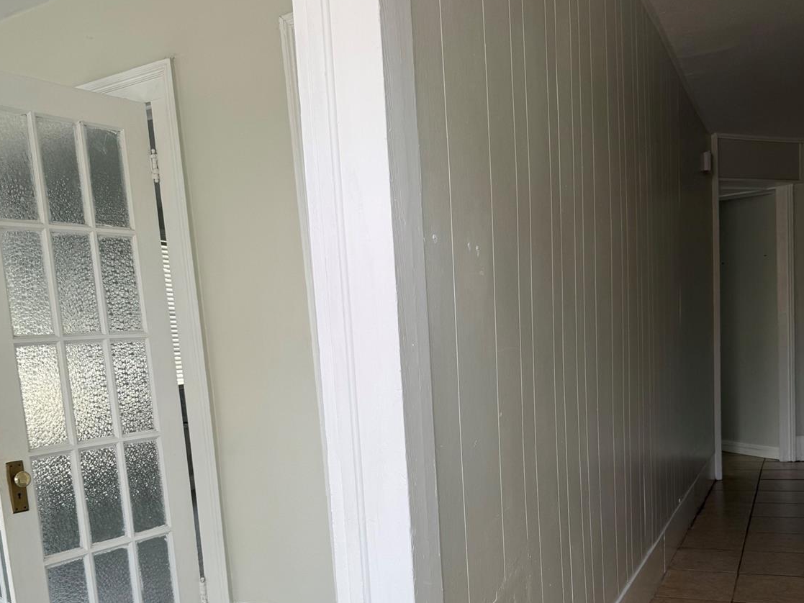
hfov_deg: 55.3
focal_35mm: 33
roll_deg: +3.7
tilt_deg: -6.2
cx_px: 406
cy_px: 450
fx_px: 767
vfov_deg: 41.7
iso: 64
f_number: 1.78
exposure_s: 1/121
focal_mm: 6.76
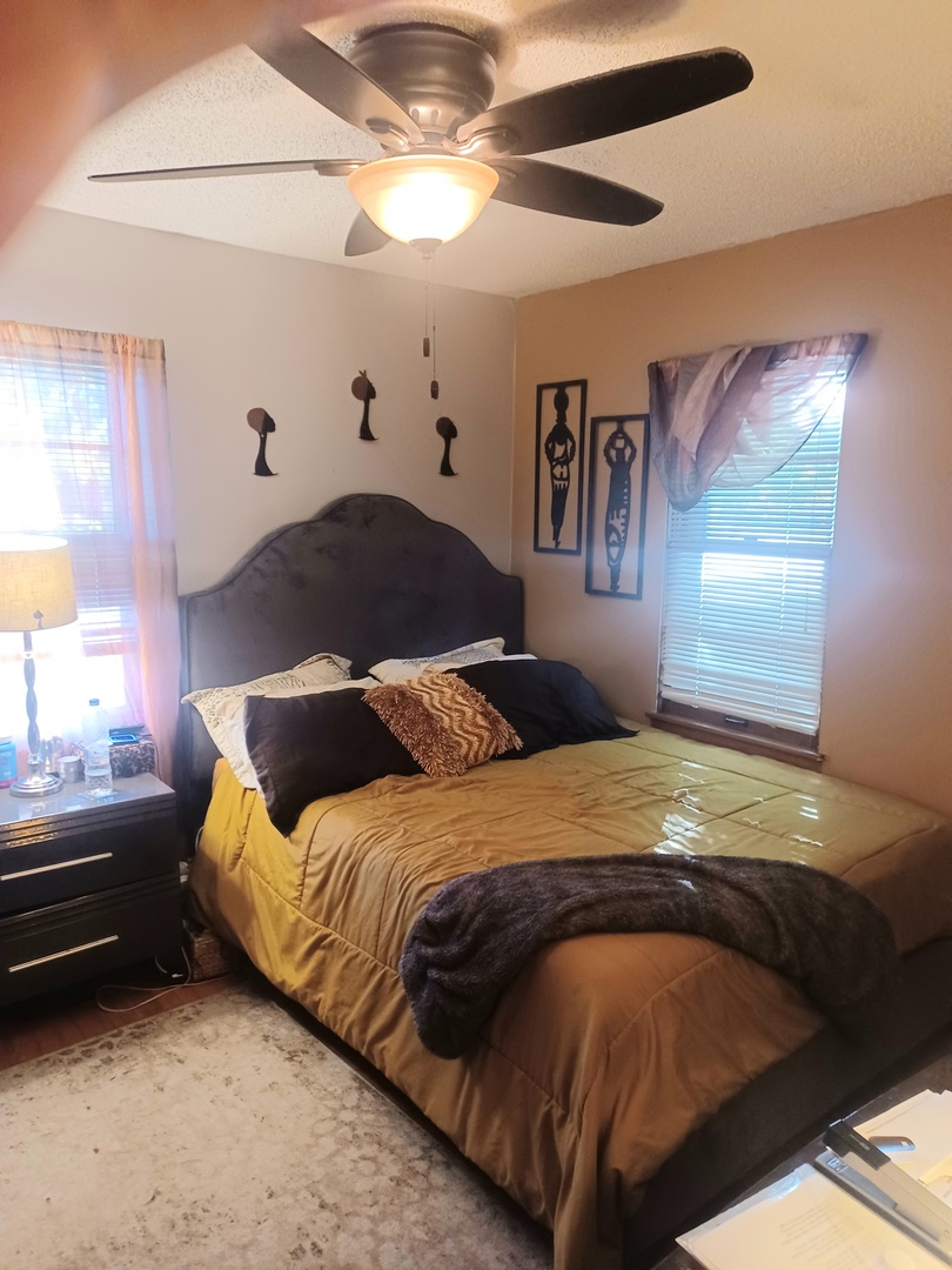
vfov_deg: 69.4
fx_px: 917
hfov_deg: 54.9
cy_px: 635
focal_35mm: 25
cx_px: 476
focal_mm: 4.6
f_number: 1.8
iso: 320
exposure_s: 1/33.4
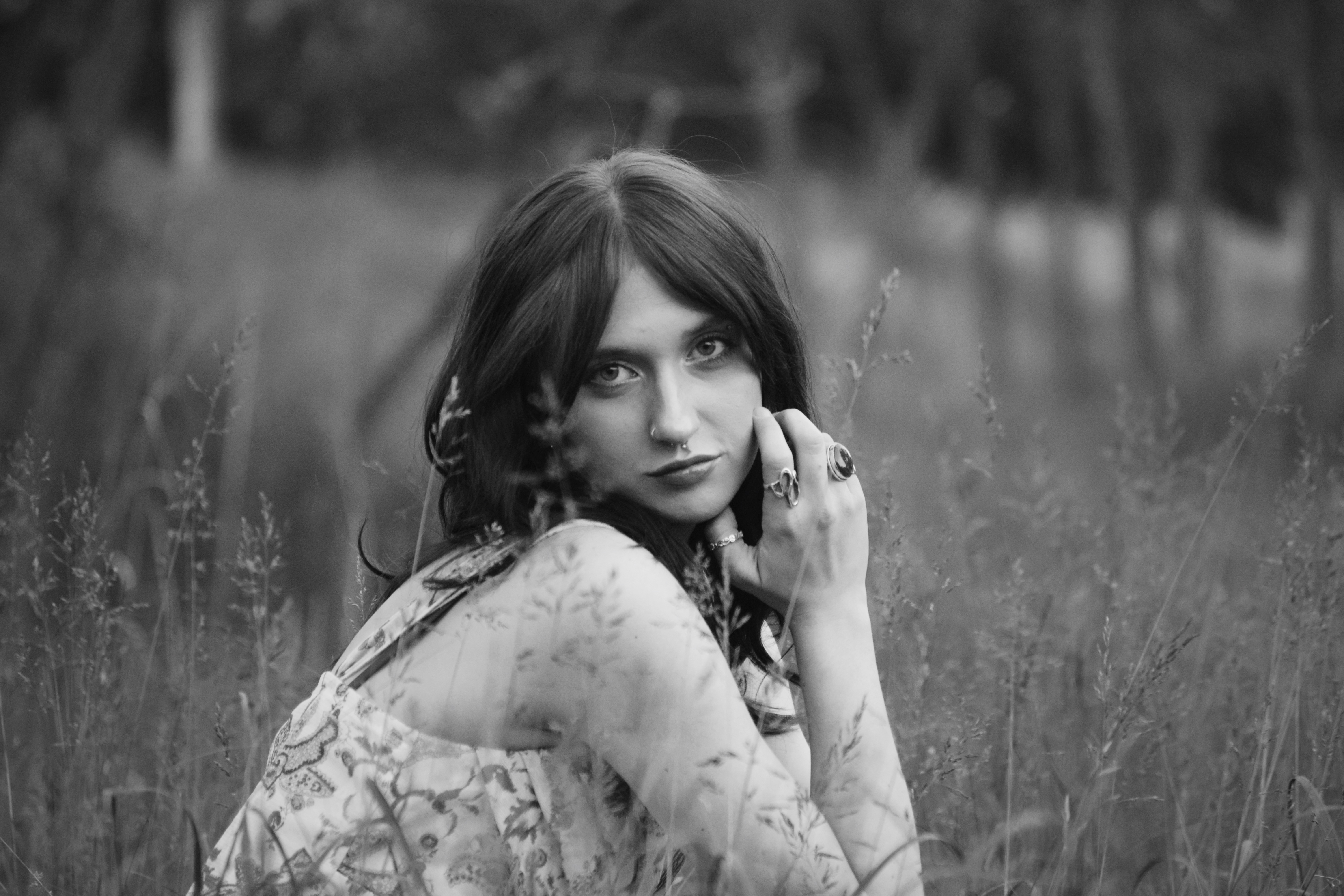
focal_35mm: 248
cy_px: 448
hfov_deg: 8.3
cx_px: 672
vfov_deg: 5.6
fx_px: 9239
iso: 3200
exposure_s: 1/500
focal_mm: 165
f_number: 5.3
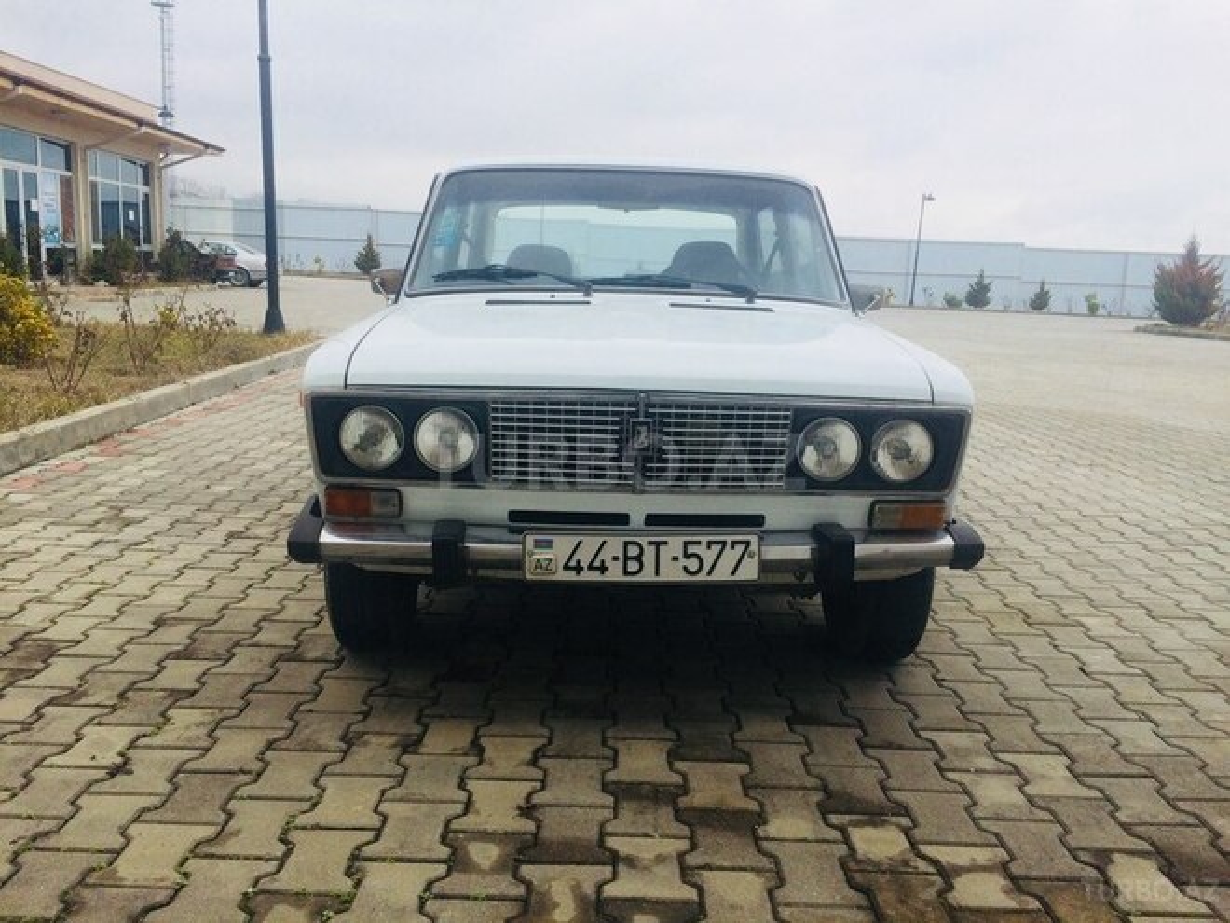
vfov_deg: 48.2
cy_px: 462
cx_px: 615
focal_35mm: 29
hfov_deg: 61.7
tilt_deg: -11.6
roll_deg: -0.6
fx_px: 1030
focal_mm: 4.15
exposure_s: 1/873
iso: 32
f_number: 2.2
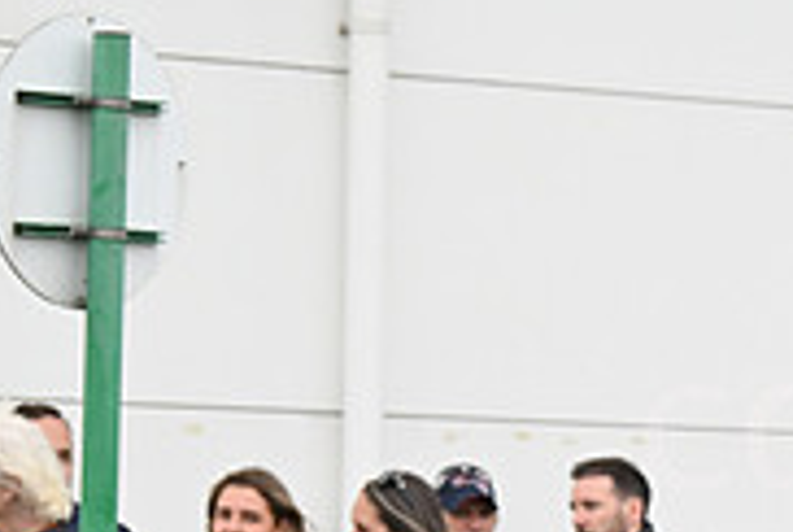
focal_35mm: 293
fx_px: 6465
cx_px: 1216
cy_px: 704
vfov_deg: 4.7
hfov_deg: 6.9
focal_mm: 92
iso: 1000
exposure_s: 1/1600
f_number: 4
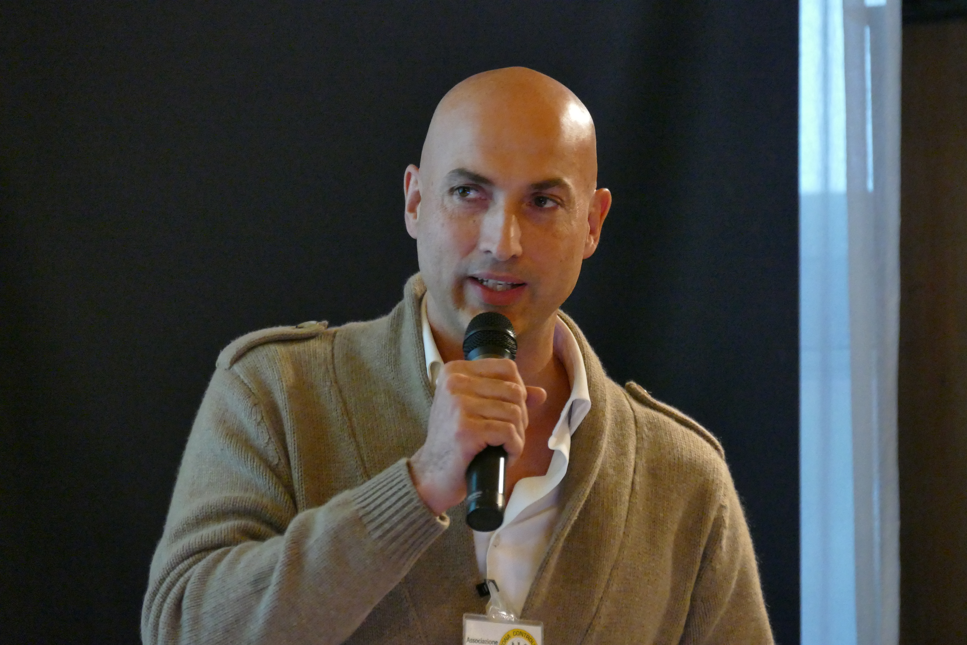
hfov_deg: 7.9
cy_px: 322
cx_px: 484
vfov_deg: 5.3
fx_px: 6983
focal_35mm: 260
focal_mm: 94.66
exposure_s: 1/125
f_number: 4
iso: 3200
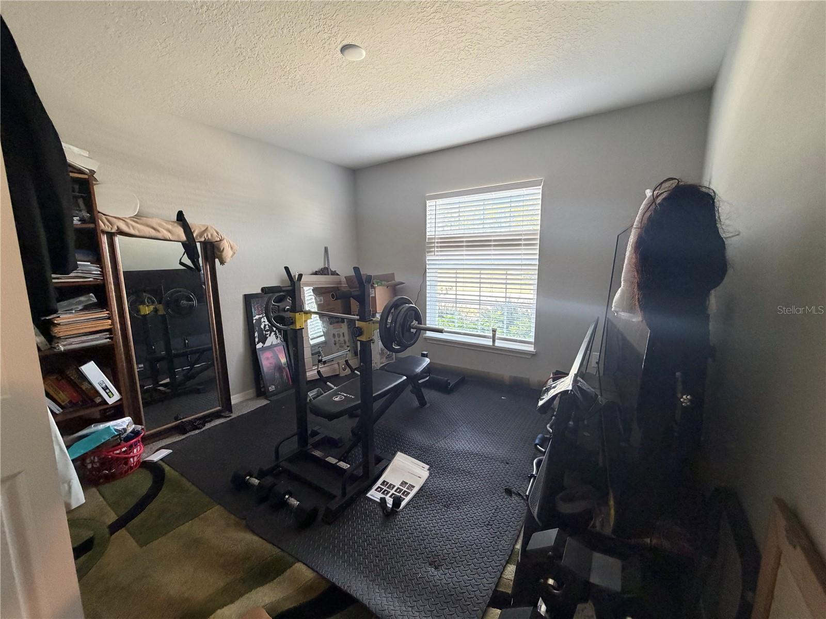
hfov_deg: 102.1
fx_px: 334
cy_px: 310
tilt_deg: -7.8
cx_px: 413
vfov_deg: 85.7
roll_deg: +0.6
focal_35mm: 14
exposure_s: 1/60
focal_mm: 2.22
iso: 320
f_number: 2.2
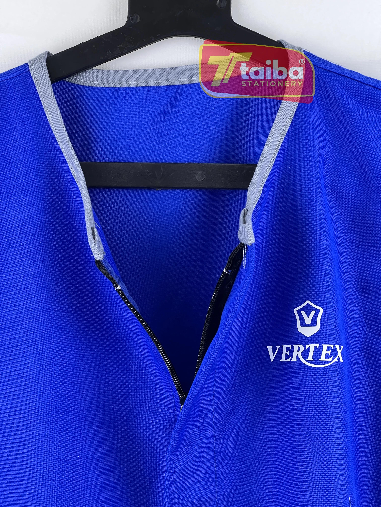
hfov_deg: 19.1
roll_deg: -0.6
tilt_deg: +2.7
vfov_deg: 25.3
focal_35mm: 77
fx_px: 1130
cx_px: 190
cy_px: 254
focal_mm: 9
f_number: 2.8
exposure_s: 1/100
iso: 100
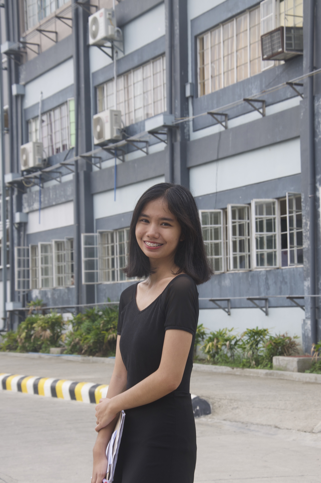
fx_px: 1006
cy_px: 242
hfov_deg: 18.1
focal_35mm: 75
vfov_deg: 27.0
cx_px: 160
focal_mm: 50
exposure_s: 1/80
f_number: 9
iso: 200
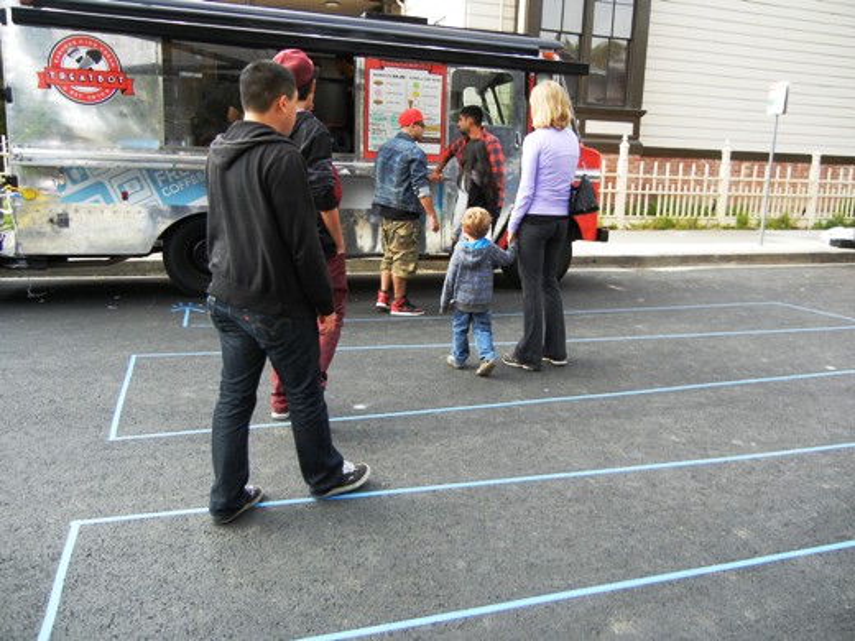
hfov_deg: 60.0
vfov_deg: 46.8
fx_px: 741
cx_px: 428
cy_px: 320
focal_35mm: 30
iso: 160
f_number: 3.5
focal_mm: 5.4
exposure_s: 1/262
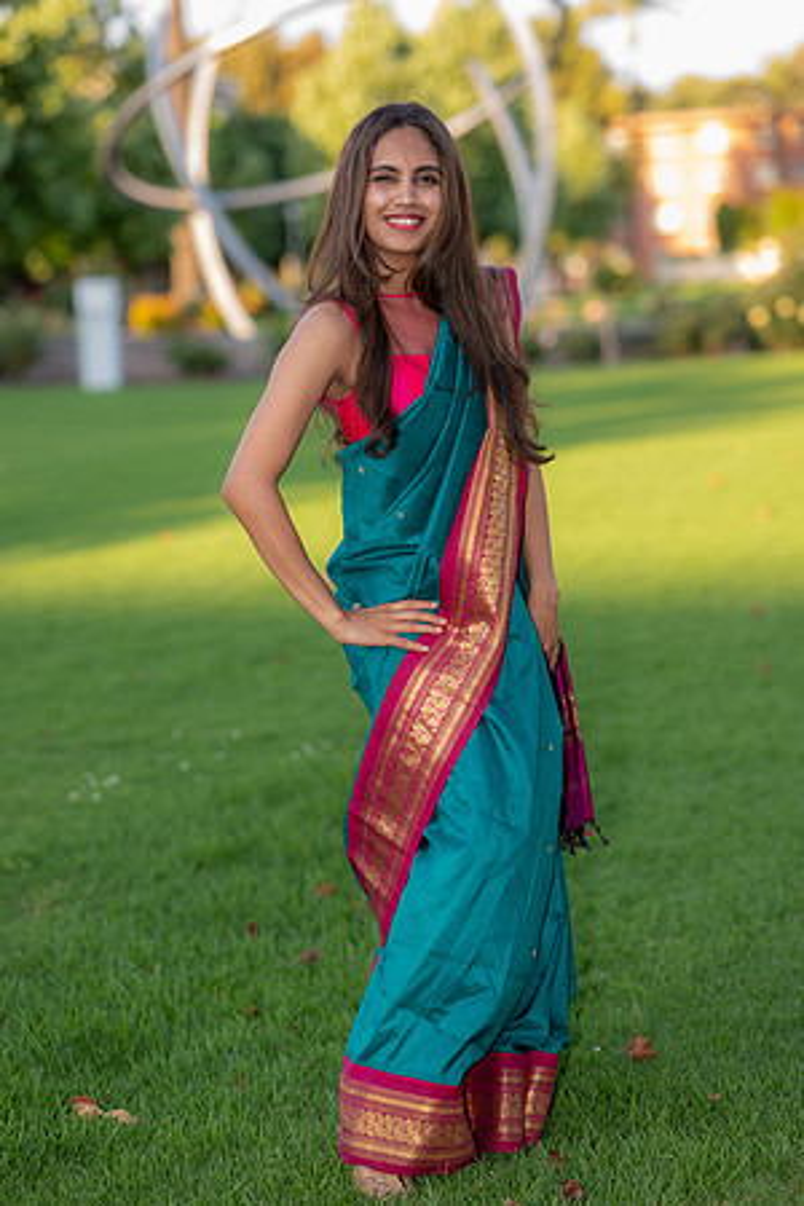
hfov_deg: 16.1
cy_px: 603
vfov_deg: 23.9
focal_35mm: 85
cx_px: 402
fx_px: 2847
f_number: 2.5
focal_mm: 85
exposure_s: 1/125
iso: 50
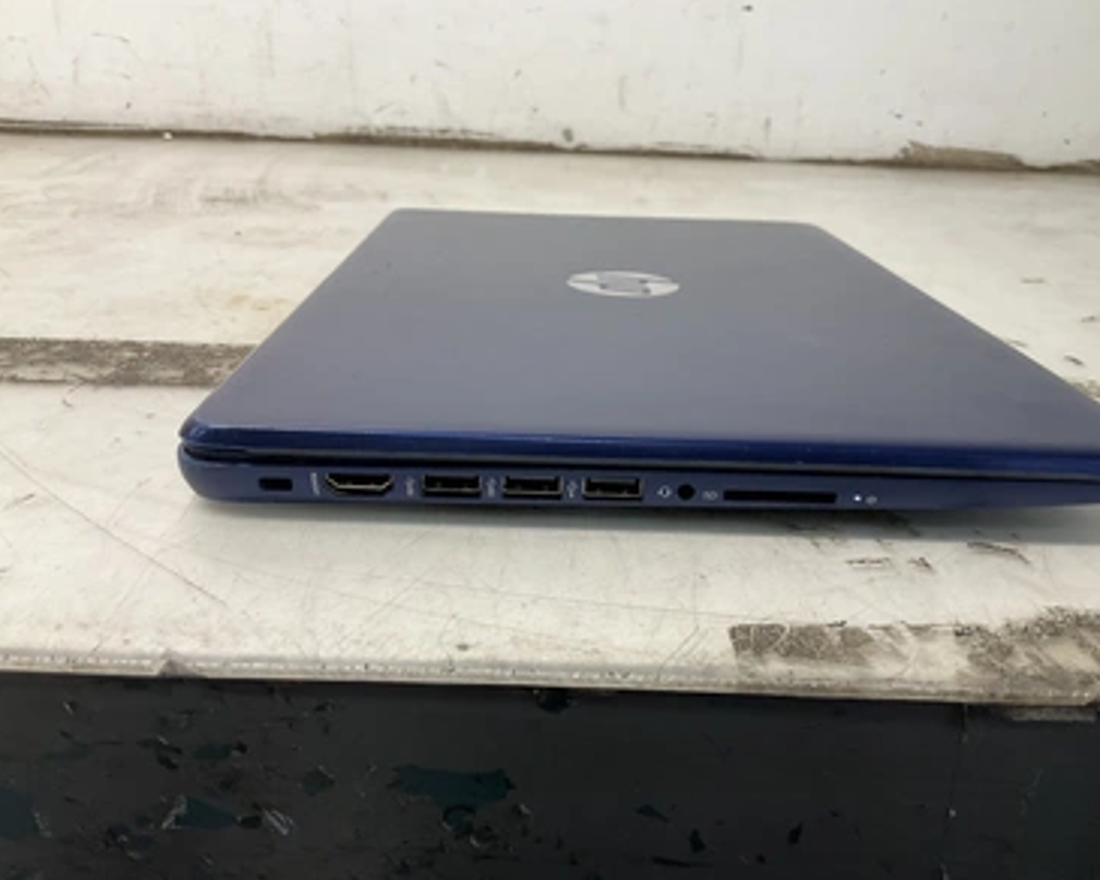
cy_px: 449
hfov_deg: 57.2
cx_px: 545
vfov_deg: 47.1
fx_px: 1009
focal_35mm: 31
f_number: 1.8
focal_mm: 3
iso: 50
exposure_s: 1/60
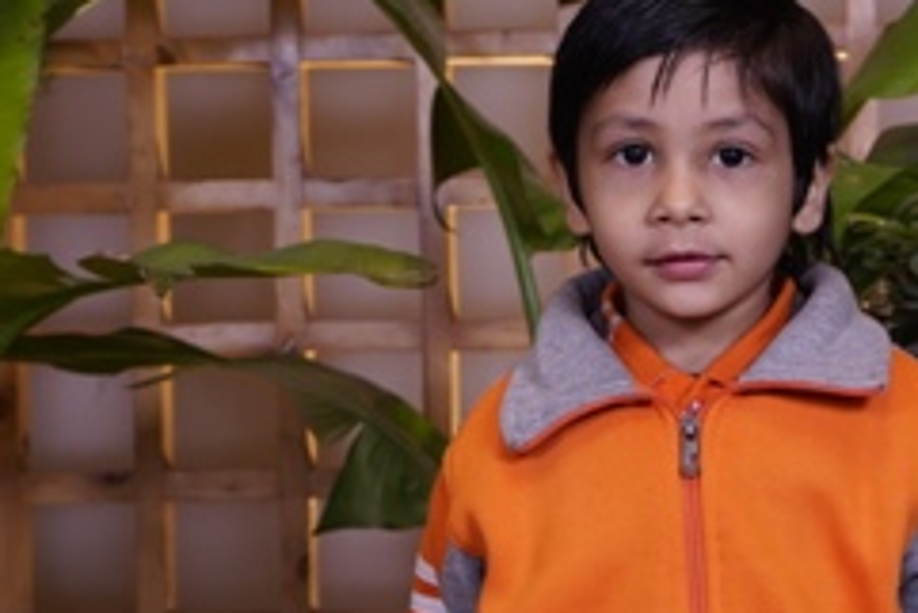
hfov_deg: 18.7
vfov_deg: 12.7
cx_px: 750
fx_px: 2756
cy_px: 356
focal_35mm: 108
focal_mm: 39
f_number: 4.5
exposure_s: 1/125
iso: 400
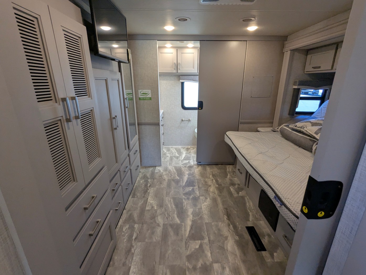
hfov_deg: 94.4
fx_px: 169
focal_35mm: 16
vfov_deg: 78.2
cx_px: 183
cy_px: 138
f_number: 2.2
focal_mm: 2.35
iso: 268
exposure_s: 1/141
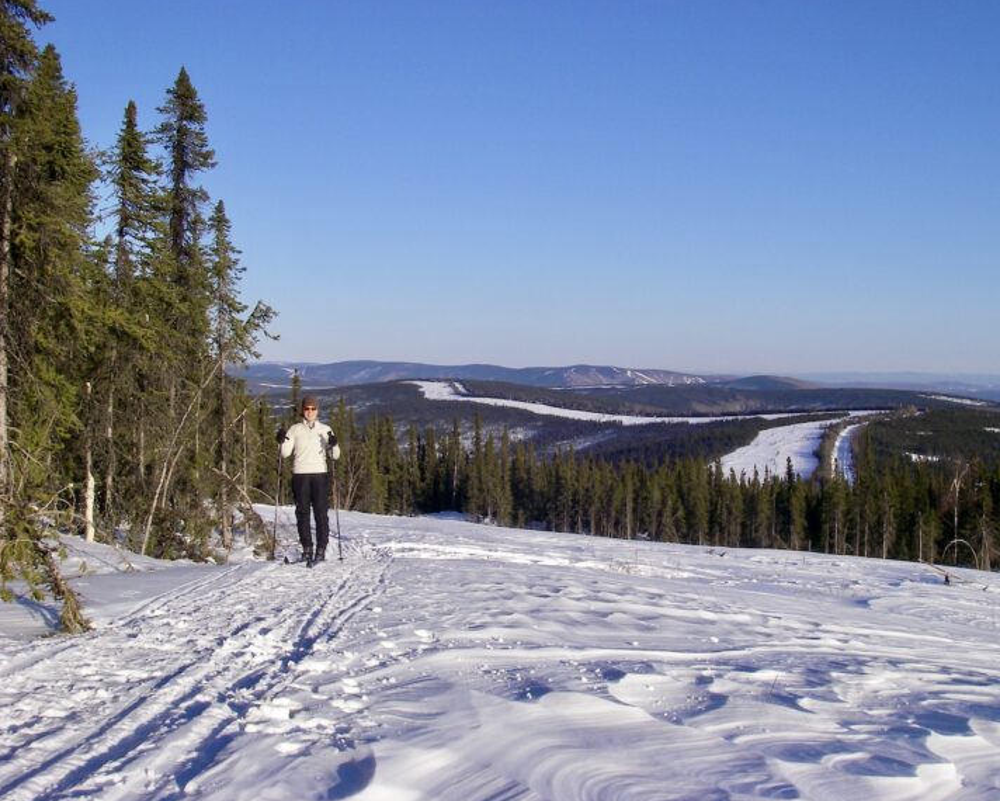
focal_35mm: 40
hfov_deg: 45.8
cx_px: 528
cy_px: 399
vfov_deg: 37.4
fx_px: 1184
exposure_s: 1/250
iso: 64
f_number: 6.6
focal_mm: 6.3
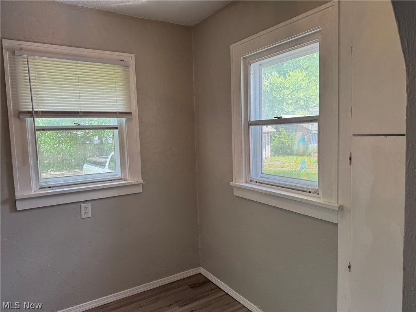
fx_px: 288
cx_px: 208
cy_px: 156
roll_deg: +2.2
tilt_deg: -5.4
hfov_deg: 71.6
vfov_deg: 56.8
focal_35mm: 24
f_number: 1.78
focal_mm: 6.76
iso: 100
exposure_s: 1/120
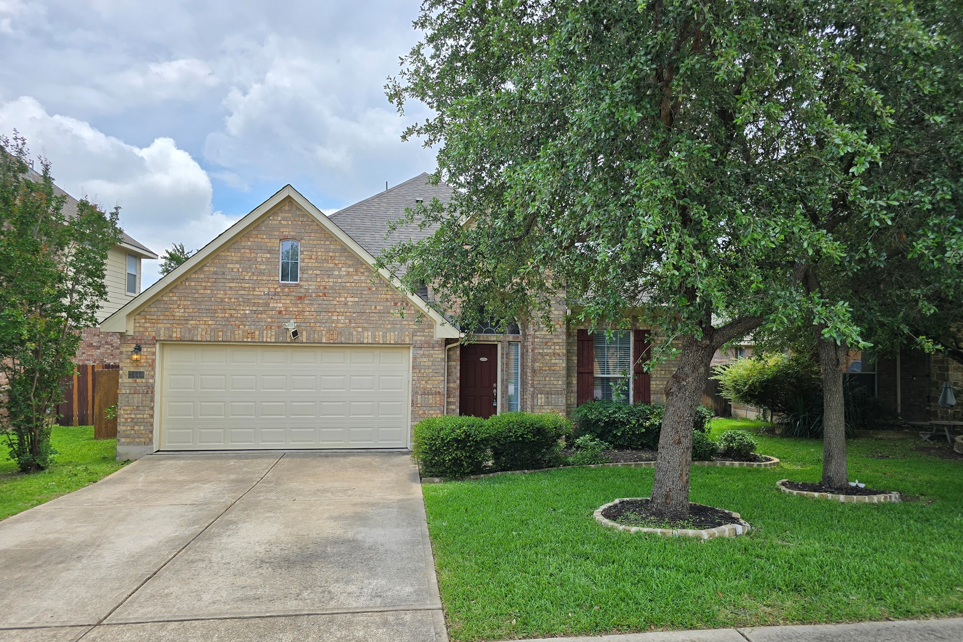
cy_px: 335
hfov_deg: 73.7
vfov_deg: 53.1
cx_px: 481
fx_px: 642
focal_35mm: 24
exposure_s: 1/593
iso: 12
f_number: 1.7
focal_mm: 6.3
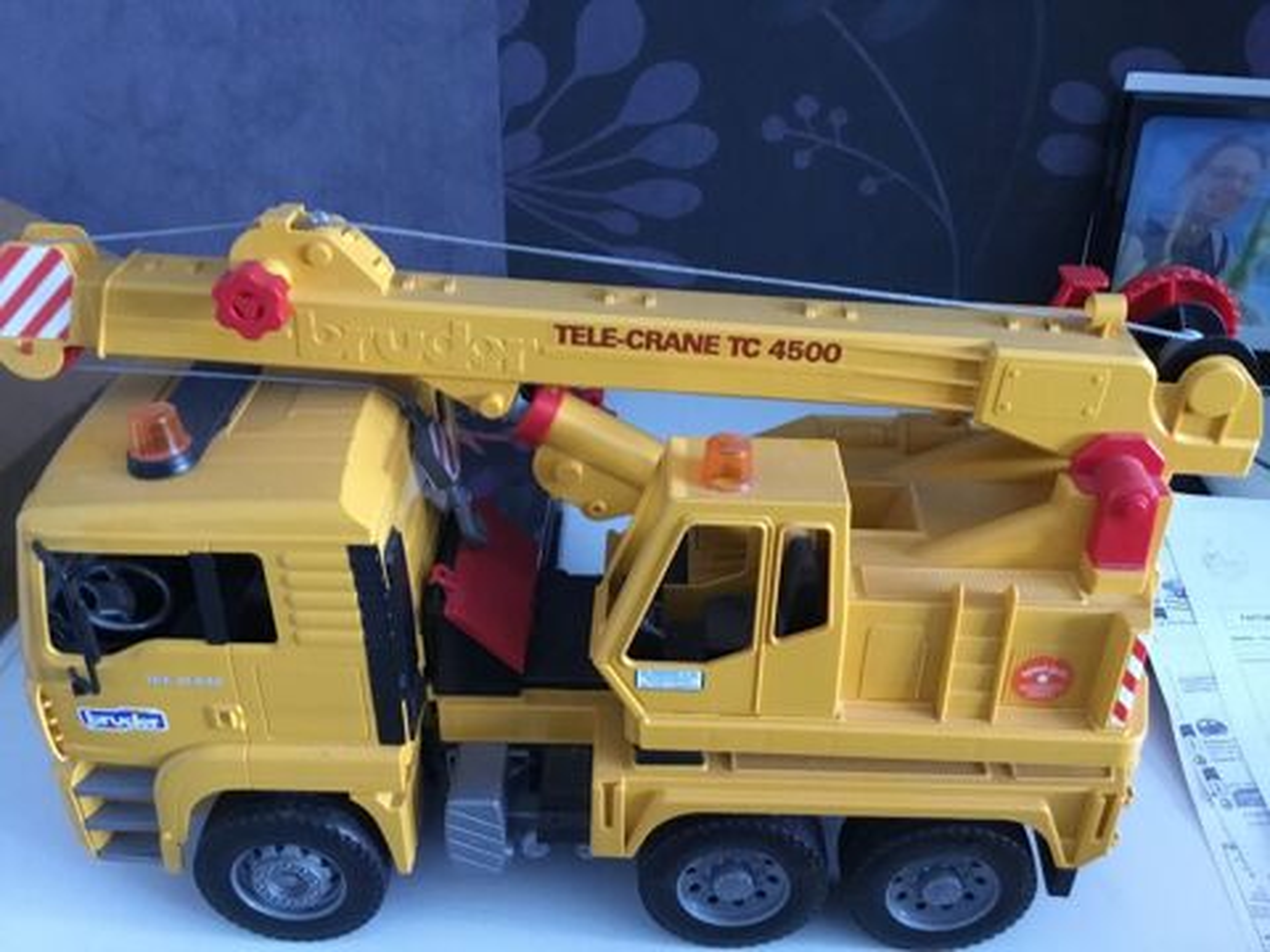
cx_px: 635
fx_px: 1137
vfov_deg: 45.4
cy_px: 476
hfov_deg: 58.4
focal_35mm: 31
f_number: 2.4
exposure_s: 1/17
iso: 640
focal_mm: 3.3
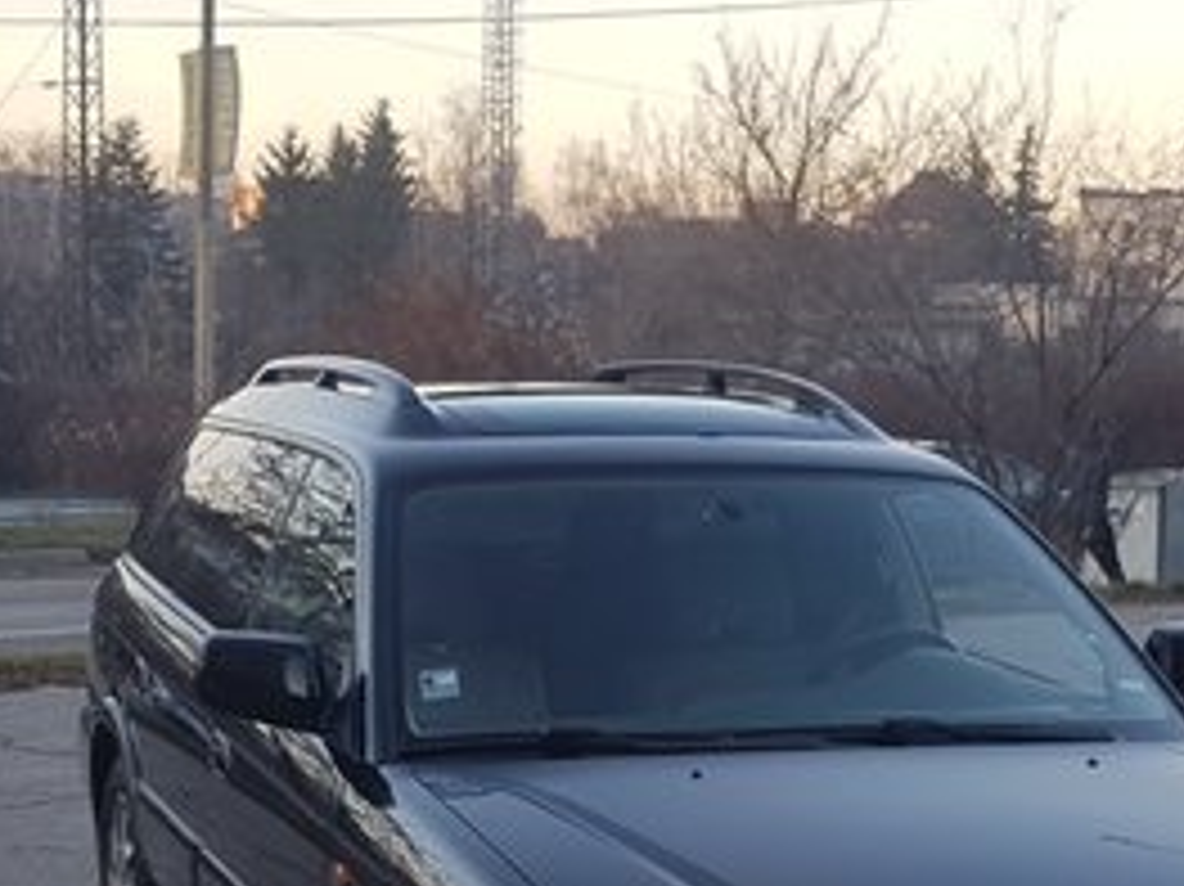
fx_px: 2701
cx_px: 554
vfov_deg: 18.1
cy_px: 940
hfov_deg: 24.7
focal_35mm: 79
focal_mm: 4.2
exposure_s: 1/195
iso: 40
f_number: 1.7
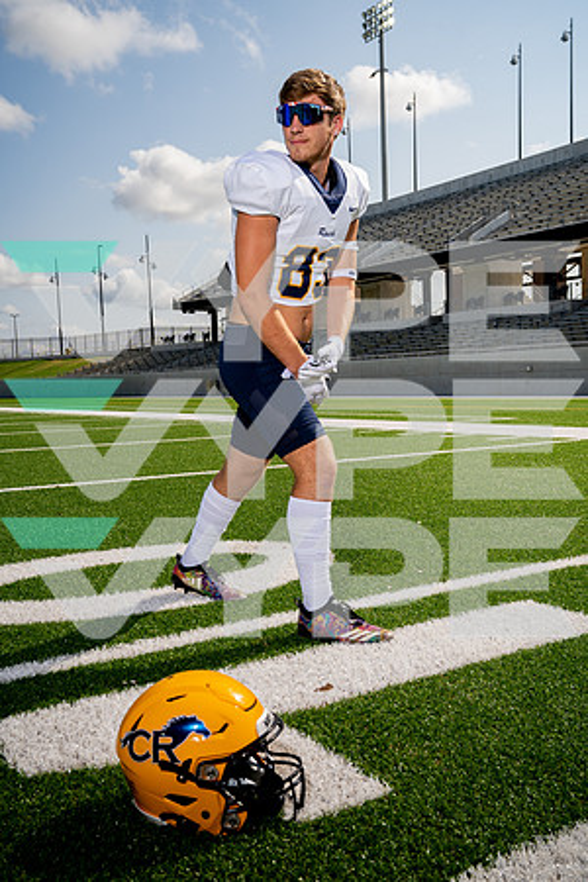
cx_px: 294
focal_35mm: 35
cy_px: 441
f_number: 7.1
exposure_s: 1/250
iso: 100
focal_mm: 35
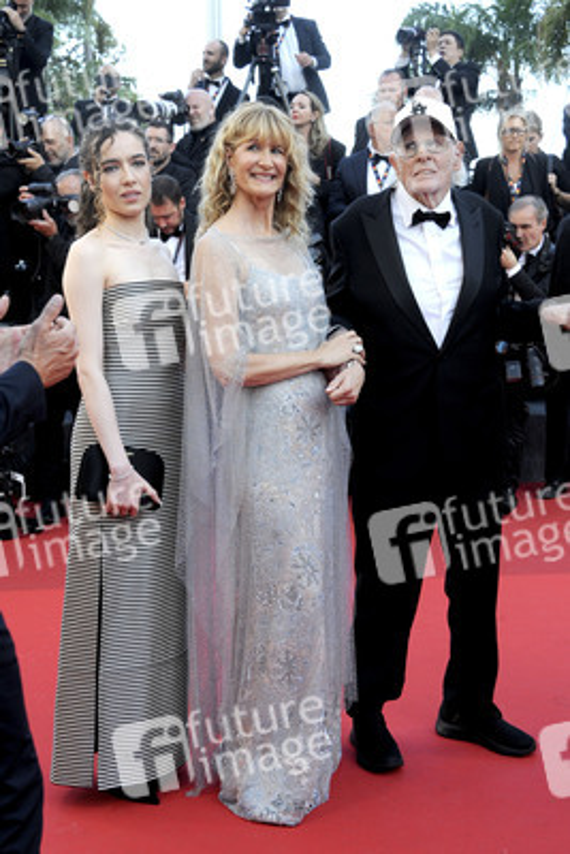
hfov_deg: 26.0
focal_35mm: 52
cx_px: 285
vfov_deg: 38.2
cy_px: 427
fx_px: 1234
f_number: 6.3
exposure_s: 1/250
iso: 640
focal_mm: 52
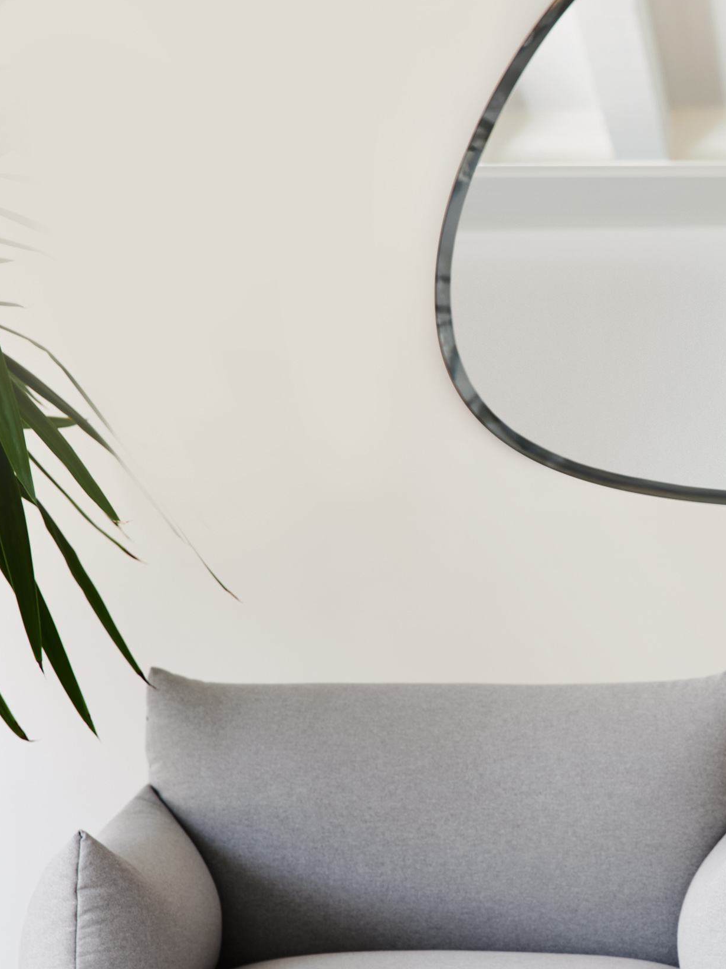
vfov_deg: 9.3
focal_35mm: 212
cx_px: 730
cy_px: 610
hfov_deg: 7.0
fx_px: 5930
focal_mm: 110
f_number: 6.4
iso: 100
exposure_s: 1/20
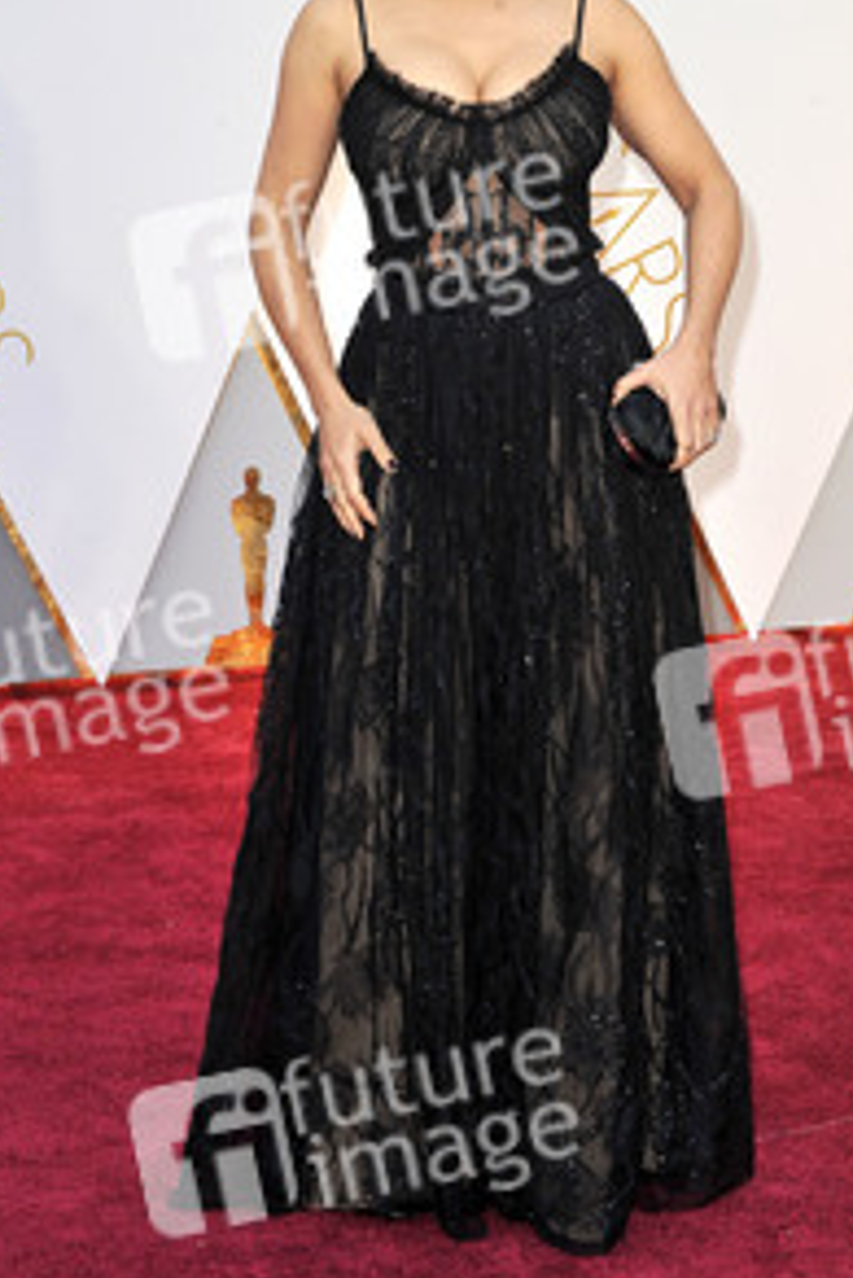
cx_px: 483
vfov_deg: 19.1
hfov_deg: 12.8
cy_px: 477
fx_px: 3798
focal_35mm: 107
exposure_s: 1/250
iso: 1000
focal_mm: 78
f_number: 7.1
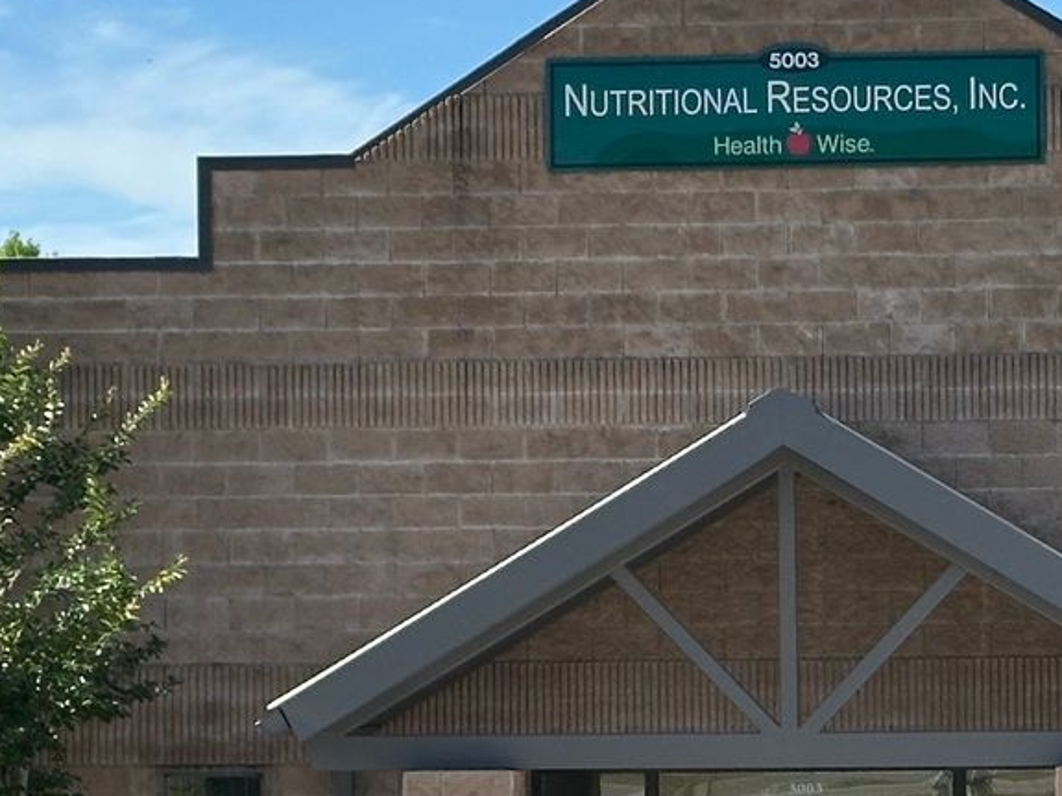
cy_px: 589
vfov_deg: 8.9
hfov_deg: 11.8
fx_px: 5122
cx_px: 835
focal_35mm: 167
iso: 64
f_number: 1.78
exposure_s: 1/3257
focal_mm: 6.86
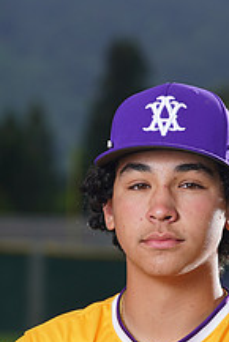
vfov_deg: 4.1
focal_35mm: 499
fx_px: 4753
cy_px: 416
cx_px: 165
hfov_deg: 2.8
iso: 100
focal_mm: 187
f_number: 8
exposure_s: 1/250
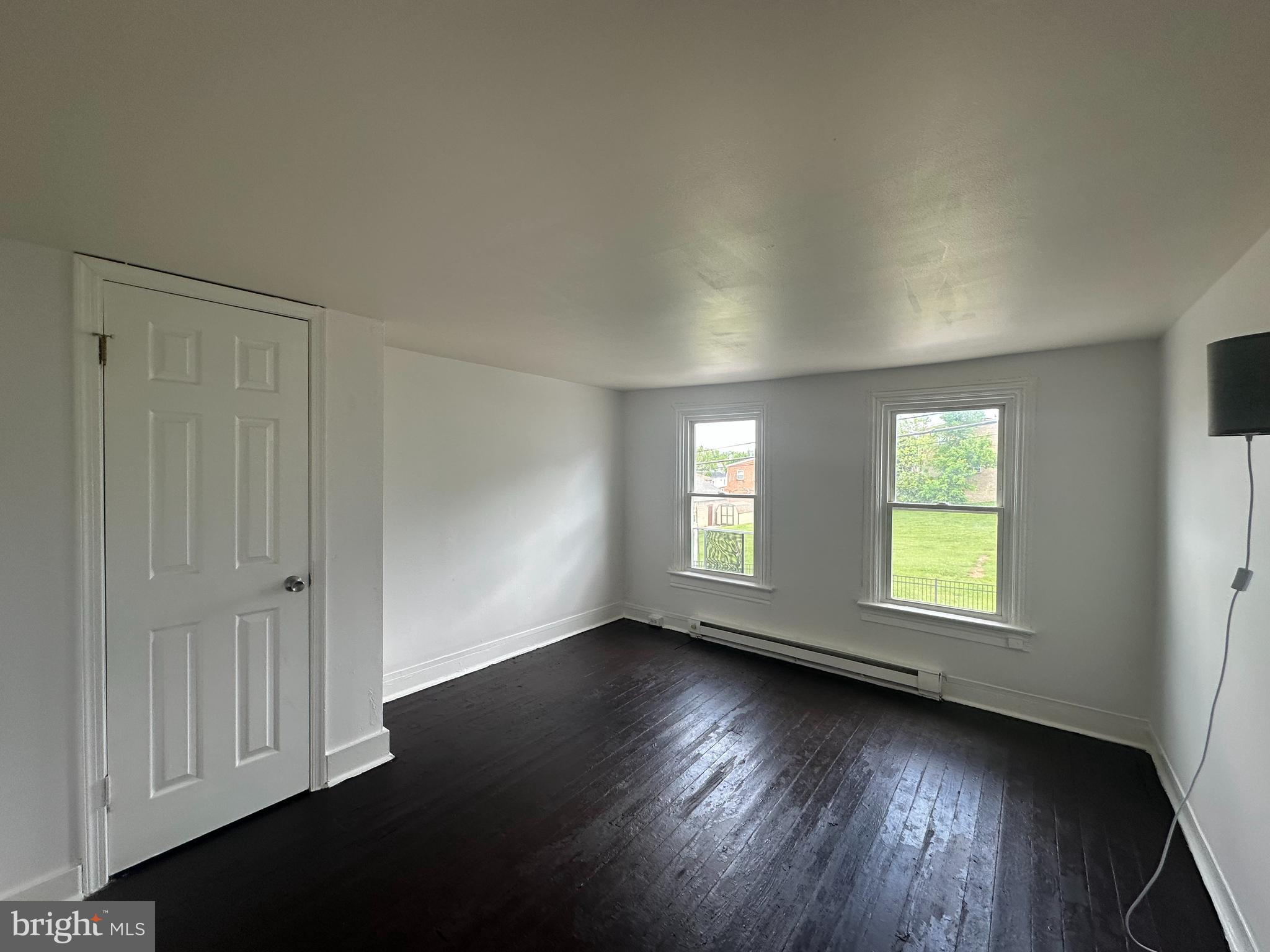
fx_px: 514
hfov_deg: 102.1
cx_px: 635
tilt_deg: -0.2
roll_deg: -1.1
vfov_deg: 85.7
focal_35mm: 14
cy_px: 476
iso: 50
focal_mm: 2.22
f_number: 2.2
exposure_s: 1/99
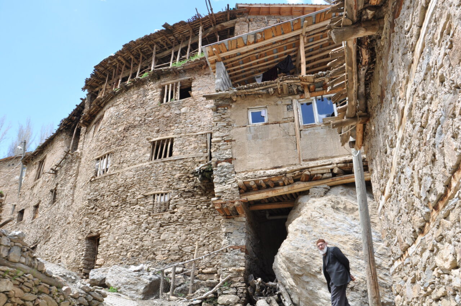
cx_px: 230
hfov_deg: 53.2
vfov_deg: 36.8
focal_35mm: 36
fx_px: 460
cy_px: 153
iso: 200
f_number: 13
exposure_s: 1/60
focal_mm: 24
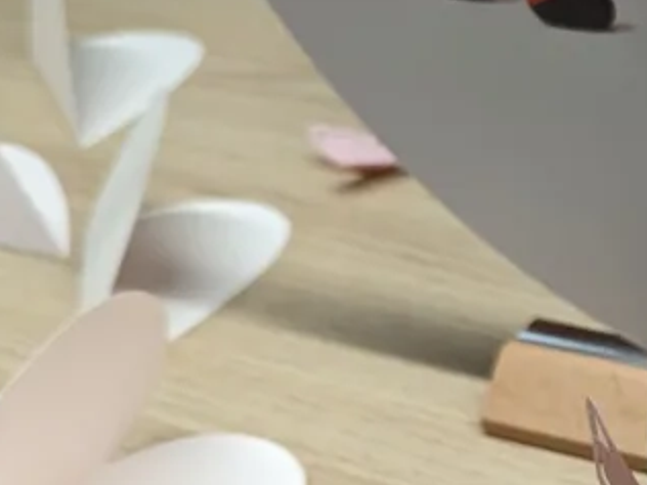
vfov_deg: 18.6
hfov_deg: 21.9
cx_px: 891
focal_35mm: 78
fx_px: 1458
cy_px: 423
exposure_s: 1/320
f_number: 1.85
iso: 327
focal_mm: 6.81
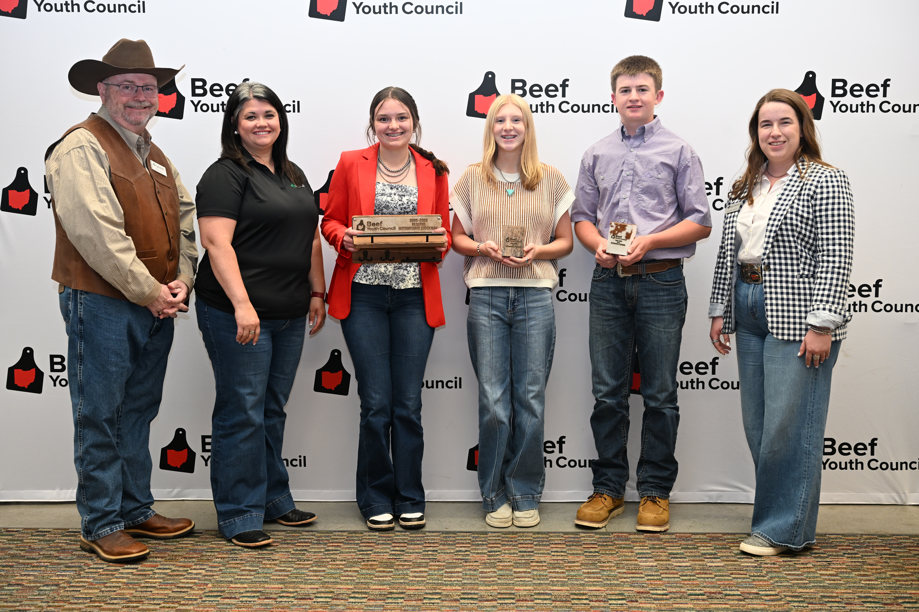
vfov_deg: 35.1
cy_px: 306
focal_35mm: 38
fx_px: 970
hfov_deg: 50.7
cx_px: 460
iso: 1000
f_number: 4
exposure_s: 1/60
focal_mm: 38
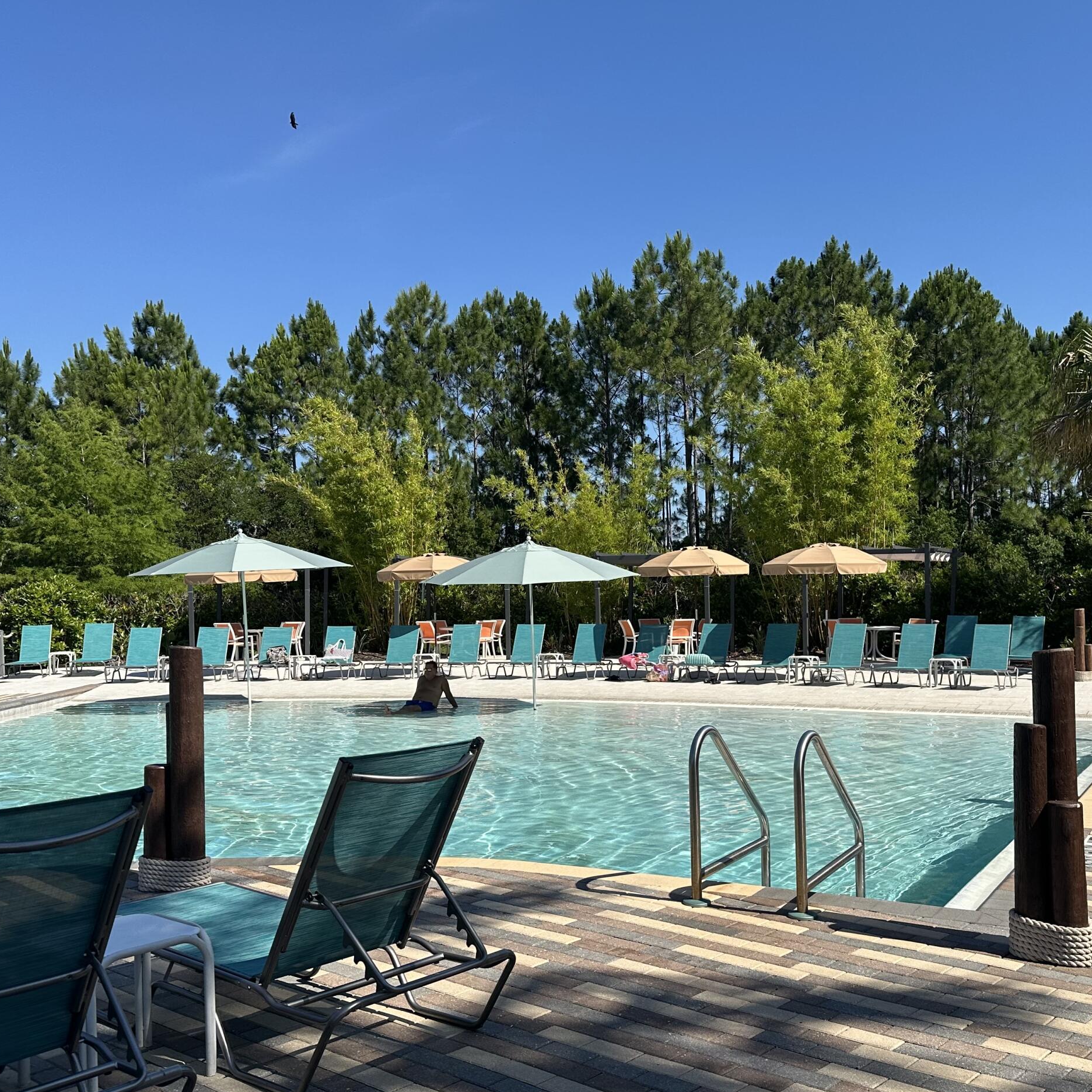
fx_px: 1213
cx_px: 642
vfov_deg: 48.4
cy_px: 596
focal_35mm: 34
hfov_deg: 48.2
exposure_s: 1/5263
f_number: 1.78
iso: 80
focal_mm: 6.86
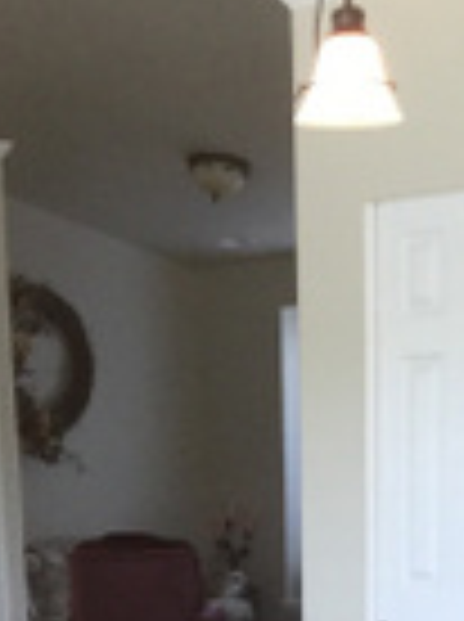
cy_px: 1066
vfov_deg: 15.9
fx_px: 1936
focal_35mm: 108
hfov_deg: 13.7
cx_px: 198
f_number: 2.4
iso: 32
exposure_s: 1/30
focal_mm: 3.3
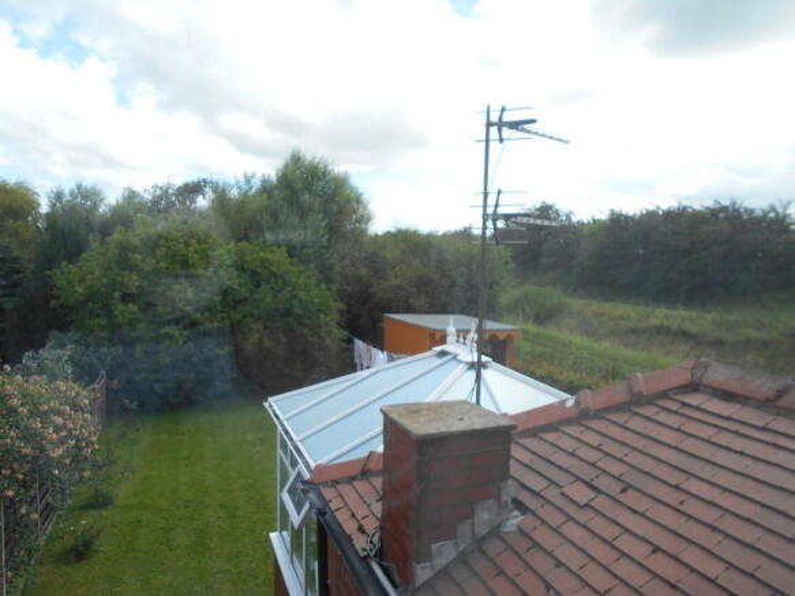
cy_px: 298
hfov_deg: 67.3
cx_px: 398
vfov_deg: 53.0
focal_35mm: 26
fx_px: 597
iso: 80
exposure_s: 1/400
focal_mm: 4.6
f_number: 3.2
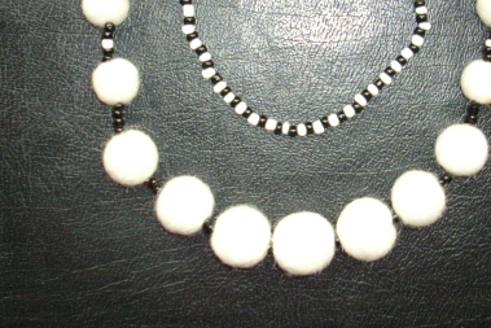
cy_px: 75
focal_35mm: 65
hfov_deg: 30.8
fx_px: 887
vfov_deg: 20.7
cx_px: 308
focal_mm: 6.2
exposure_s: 1/50
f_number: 2.8
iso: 252
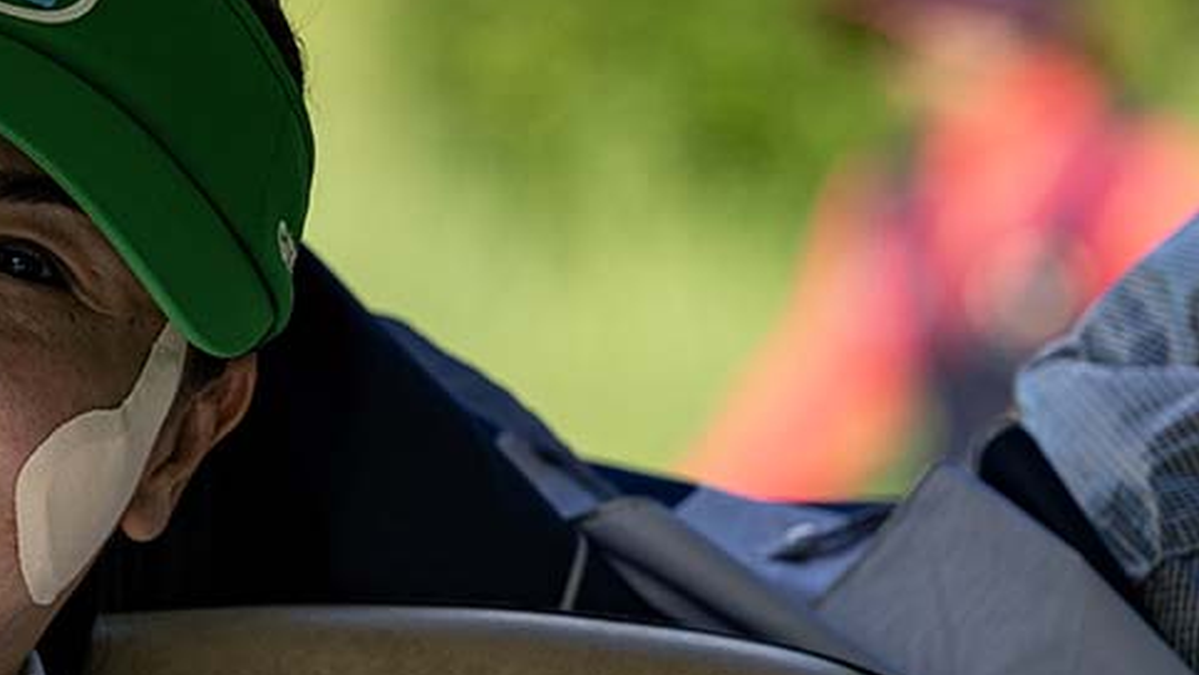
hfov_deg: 5.2
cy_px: 412
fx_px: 13229
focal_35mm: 416
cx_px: 290
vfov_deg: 2.9
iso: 140
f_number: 5
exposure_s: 1/400
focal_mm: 200
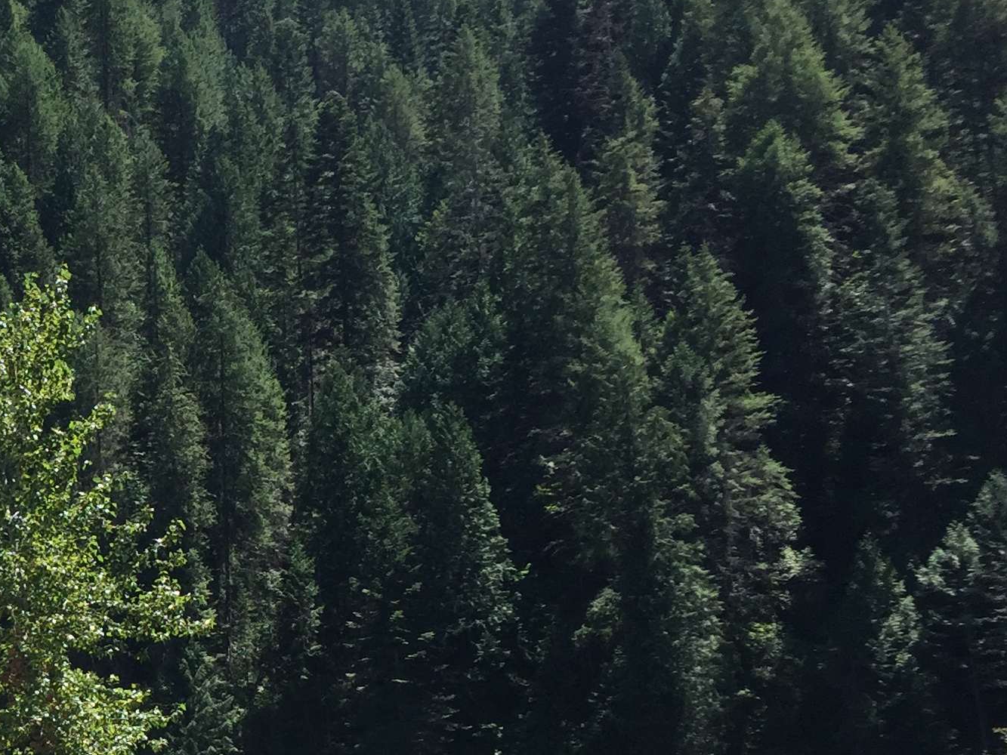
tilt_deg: +7.5
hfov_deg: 24.9
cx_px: -187
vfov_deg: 20.5
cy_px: 580
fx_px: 2066
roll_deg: +1.7
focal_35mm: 71
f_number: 2.2
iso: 32
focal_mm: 4.15
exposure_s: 1/1099
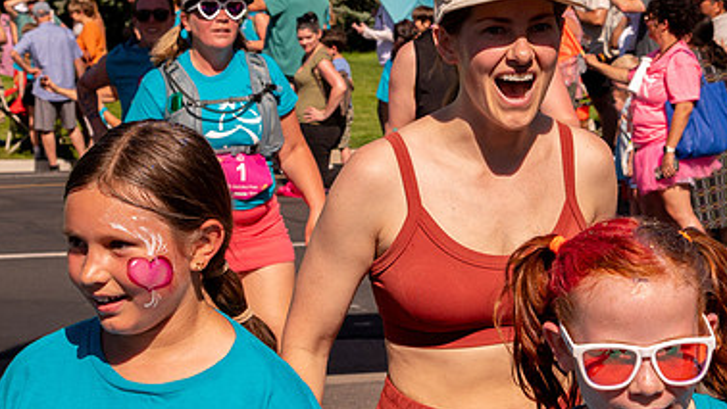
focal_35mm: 127
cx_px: 482
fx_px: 2449
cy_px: 48
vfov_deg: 9.5
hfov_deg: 16.8
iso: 800
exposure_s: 1/1000
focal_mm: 62
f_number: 11
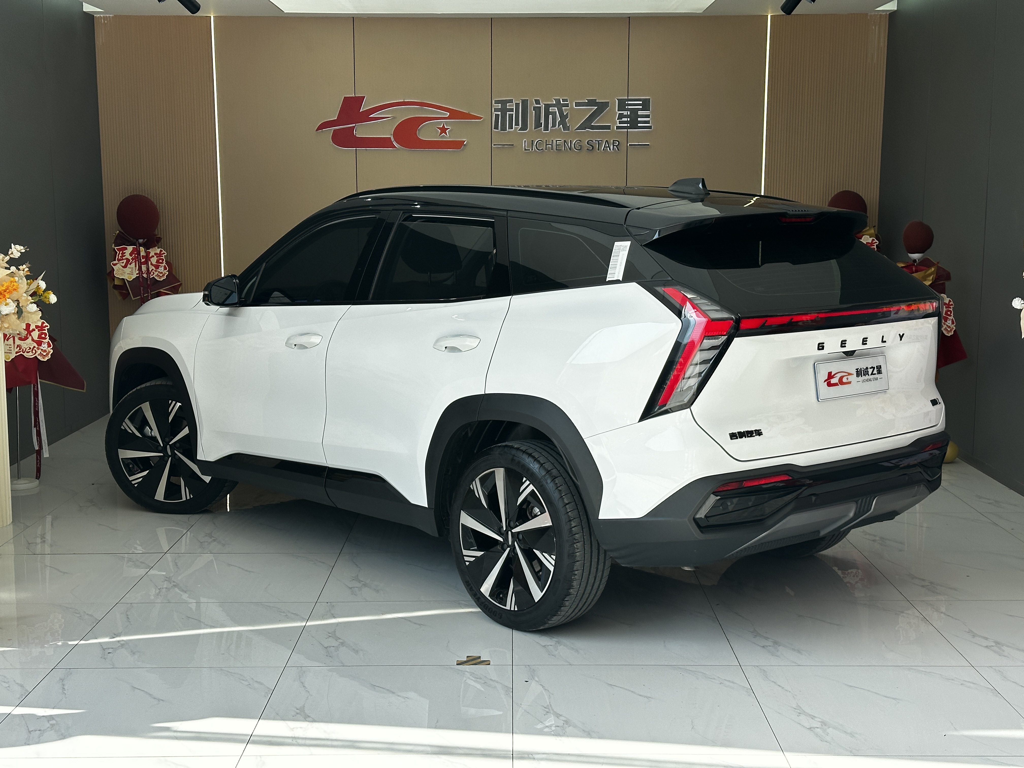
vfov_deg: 30.3
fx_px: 1420
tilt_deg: -7.1
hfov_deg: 39.7
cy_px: 384
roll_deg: +0.6
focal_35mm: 48
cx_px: 512
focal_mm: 6.86
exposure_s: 1/1171
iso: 64
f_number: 1.78
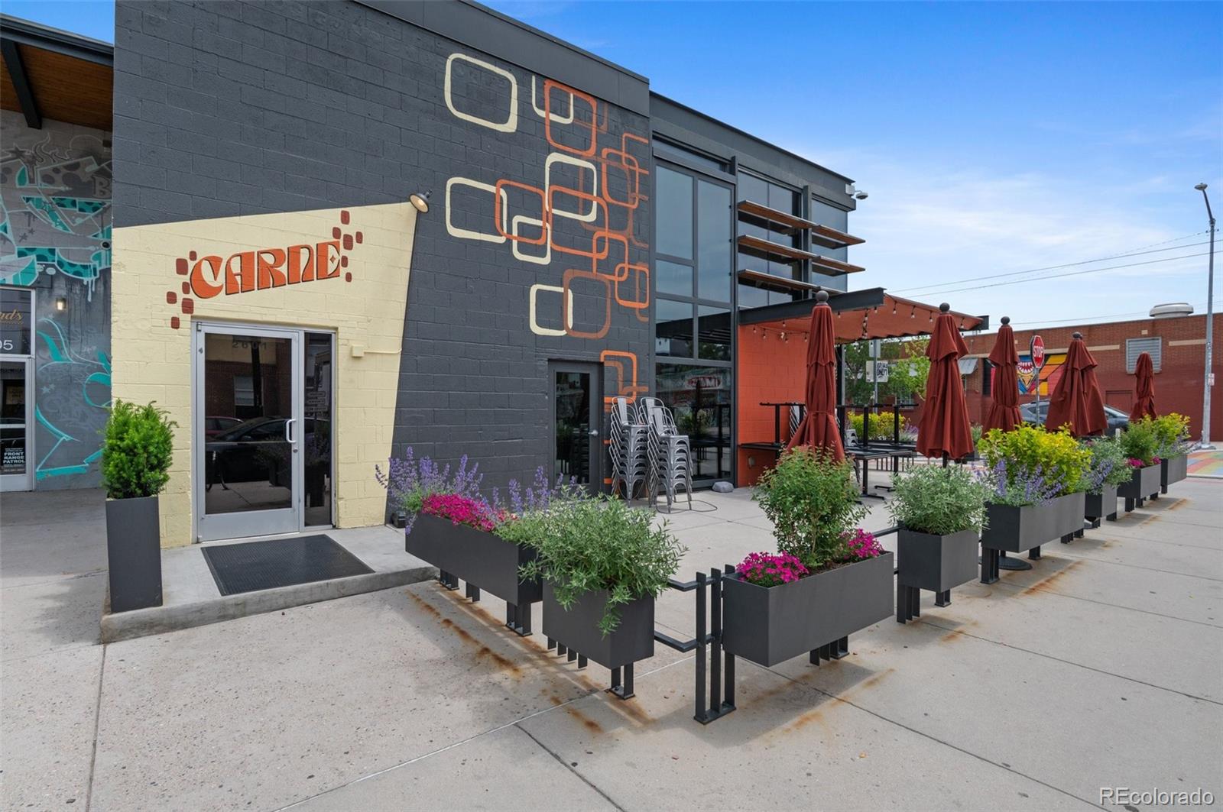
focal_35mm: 17
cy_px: 406
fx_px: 577
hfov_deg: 93.3
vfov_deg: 70.3
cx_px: 612
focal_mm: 17
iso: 720
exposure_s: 1/1000
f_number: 9
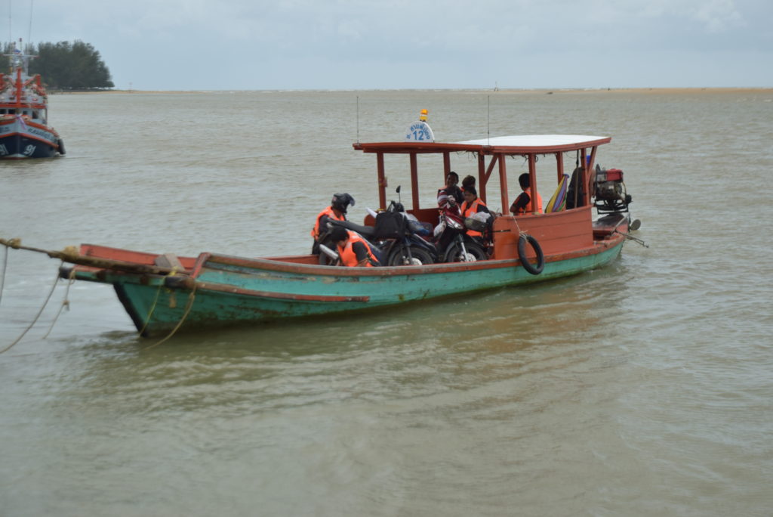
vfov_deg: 19.0
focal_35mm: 72
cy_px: 258
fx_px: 1547
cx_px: 386
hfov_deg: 28.1
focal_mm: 48
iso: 220
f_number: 5.6
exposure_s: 1/1000
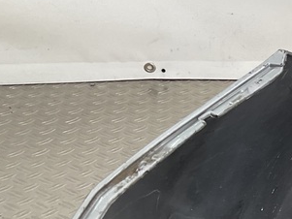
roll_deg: -8.9
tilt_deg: -36.8
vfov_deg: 14.4
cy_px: 317
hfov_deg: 18.1
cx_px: 432
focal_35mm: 97
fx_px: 819
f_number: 1.8
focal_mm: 3
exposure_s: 1/120
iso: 25
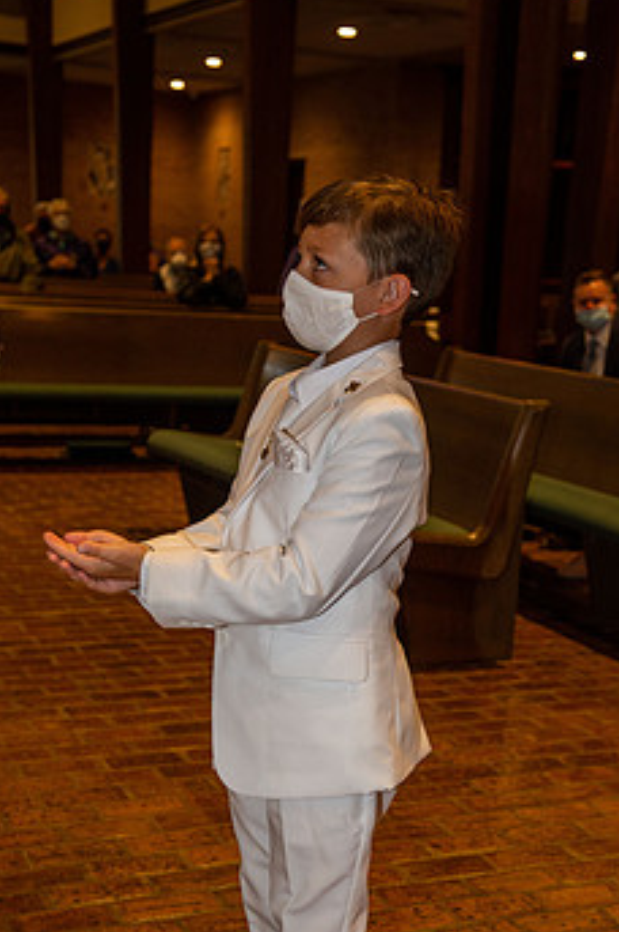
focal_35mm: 59
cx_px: 360
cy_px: 592
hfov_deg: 22.9
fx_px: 1525
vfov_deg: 33.8
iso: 1600
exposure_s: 1/125
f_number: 5
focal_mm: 45
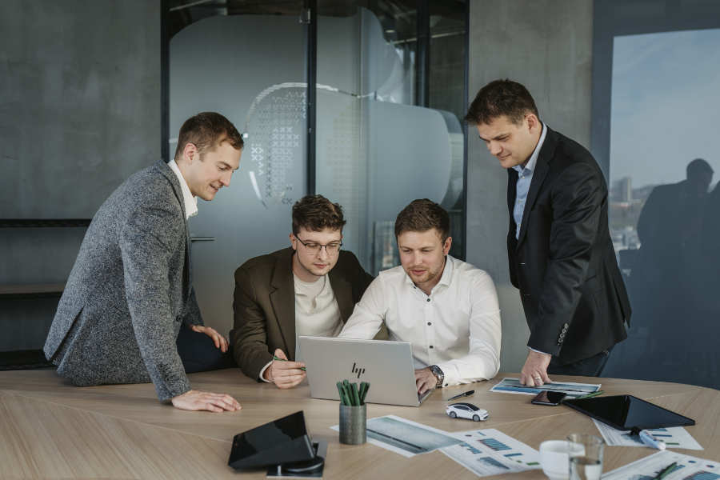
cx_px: 360
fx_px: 700
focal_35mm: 35
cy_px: 240
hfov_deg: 54.4
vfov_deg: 37.9
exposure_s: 1/320
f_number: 2.5
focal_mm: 35
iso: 100
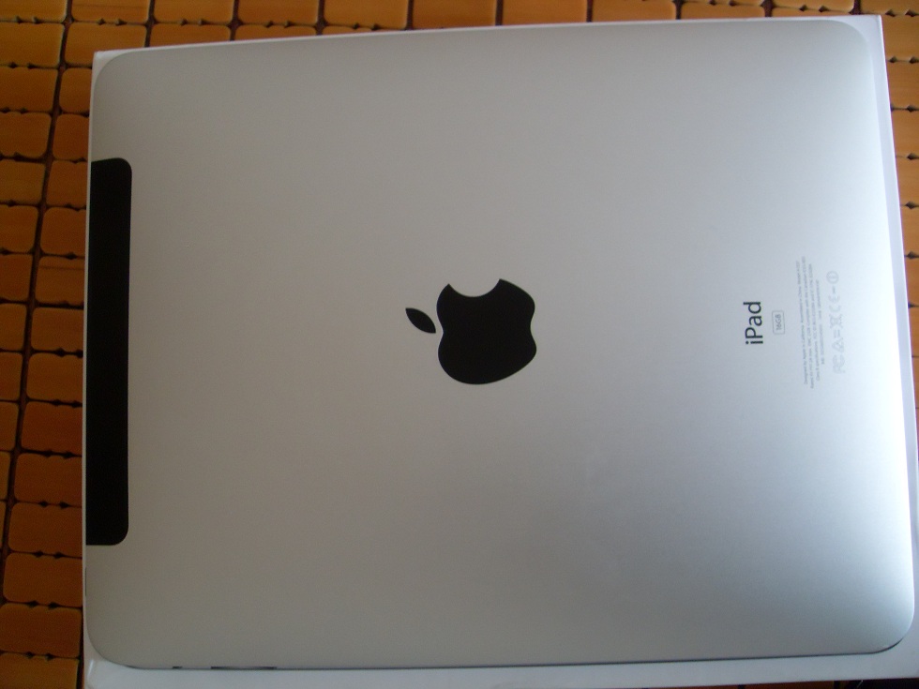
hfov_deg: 52.6
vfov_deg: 40.7
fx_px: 929
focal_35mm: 35
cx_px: 460
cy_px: 344
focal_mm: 6.3
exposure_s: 1/20
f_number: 2.8
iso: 200
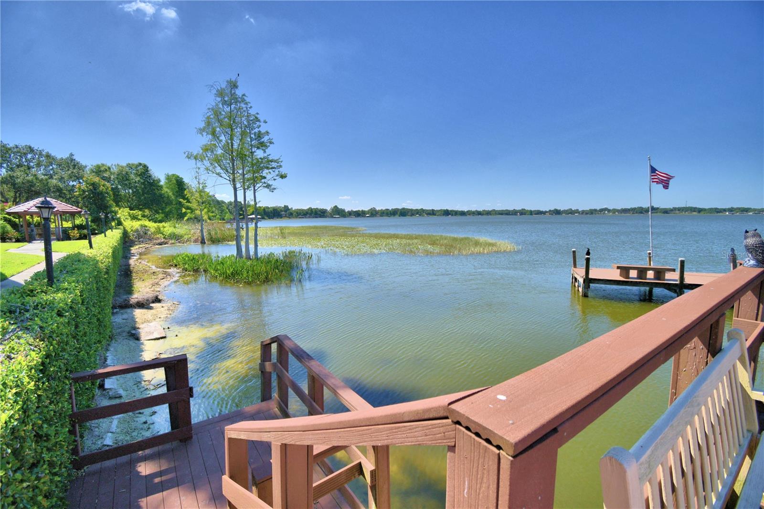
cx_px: 382
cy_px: 254
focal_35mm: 15
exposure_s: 1/1600
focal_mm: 10
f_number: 4.5
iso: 100
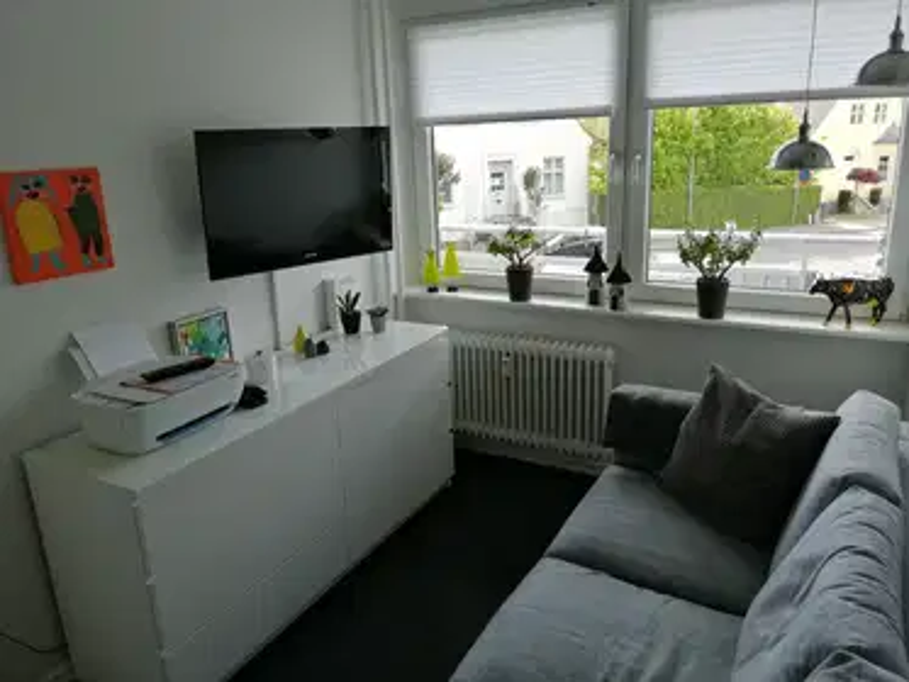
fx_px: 709
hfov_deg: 65.3
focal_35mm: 27
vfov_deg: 51.4
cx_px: 454
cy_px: 341
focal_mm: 3.95
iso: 50
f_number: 1.8
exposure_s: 1/129
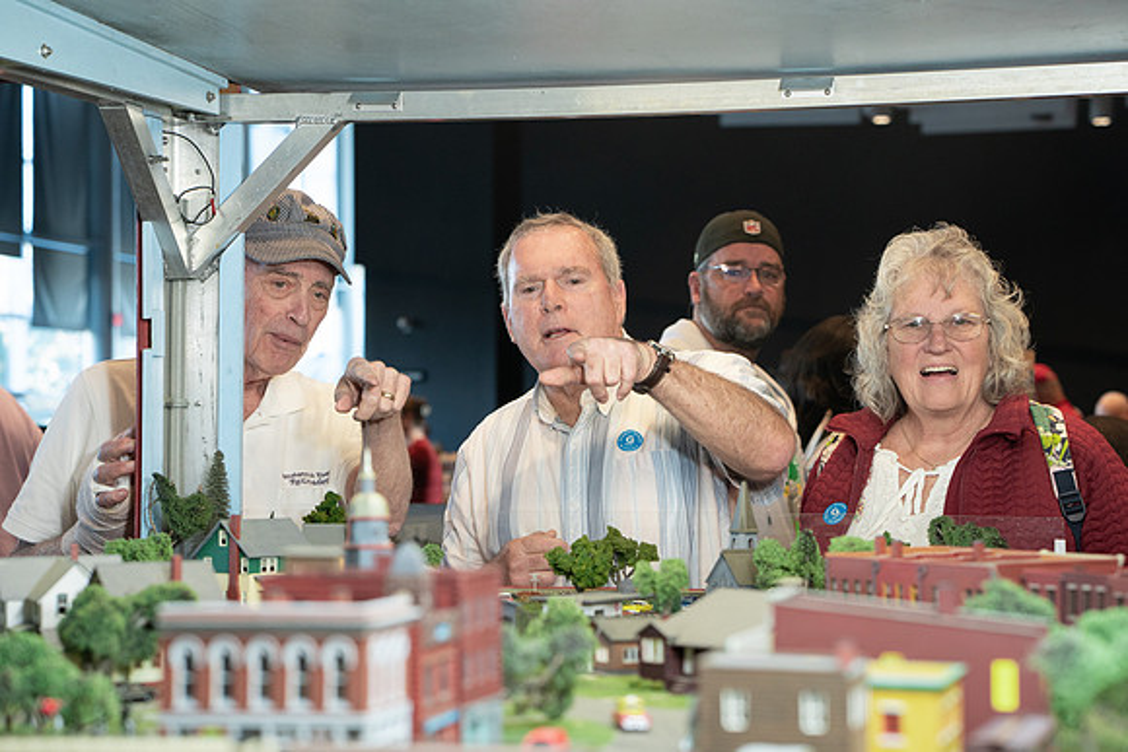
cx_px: 564
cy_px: 376
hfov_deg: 23.8
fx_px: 2676
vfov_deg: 16.0
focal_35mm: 85
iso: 2000
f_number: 5.6
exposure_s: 1/100
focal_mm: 85
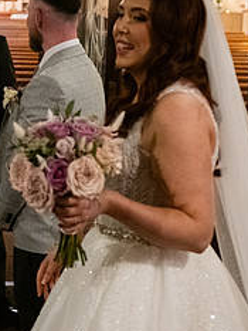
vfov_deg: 17.1
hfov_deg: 12.7
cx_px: -14
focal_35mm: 115
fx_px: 1098
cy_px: 124
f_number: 3.5
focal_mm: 48
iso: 2500
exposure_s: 1/160
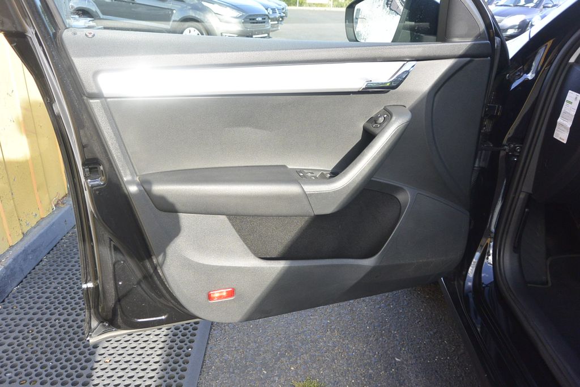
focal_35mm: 27
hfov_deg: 67.4
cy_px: 194
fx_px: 435
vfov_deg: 47.9
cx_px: 290
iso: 200
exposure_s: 1/250
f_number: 3.5
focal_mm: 10
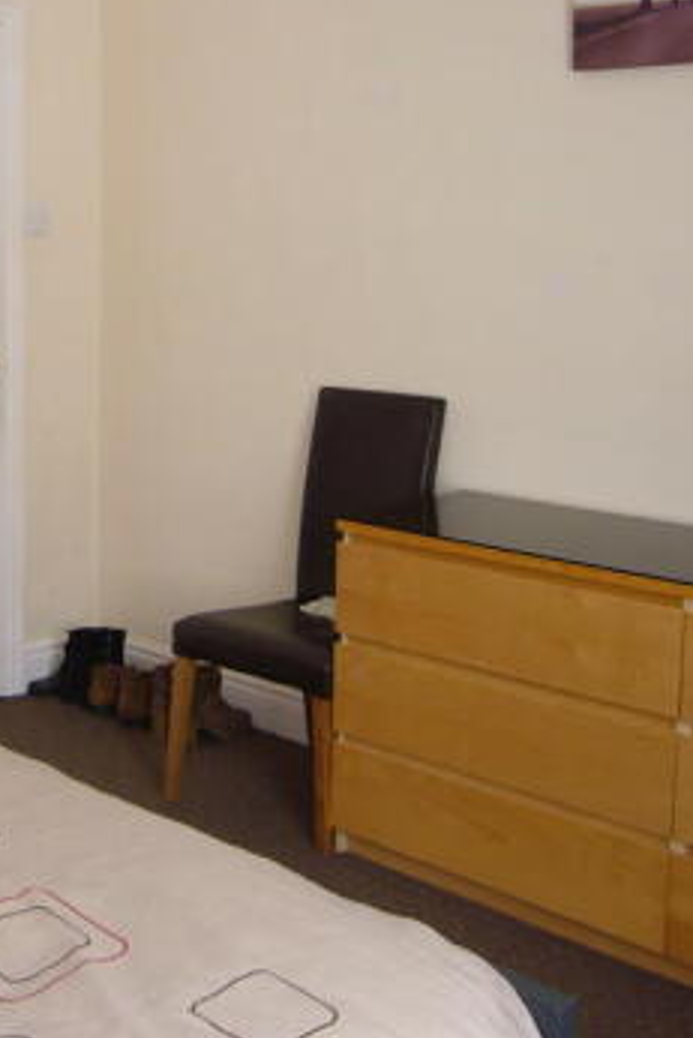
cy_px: 400
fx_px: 1413
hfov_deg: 26.5
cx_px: 46
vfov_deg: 40.1
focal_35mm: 49
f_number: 2.8
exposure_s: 1/30
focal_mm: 4.6
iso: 80
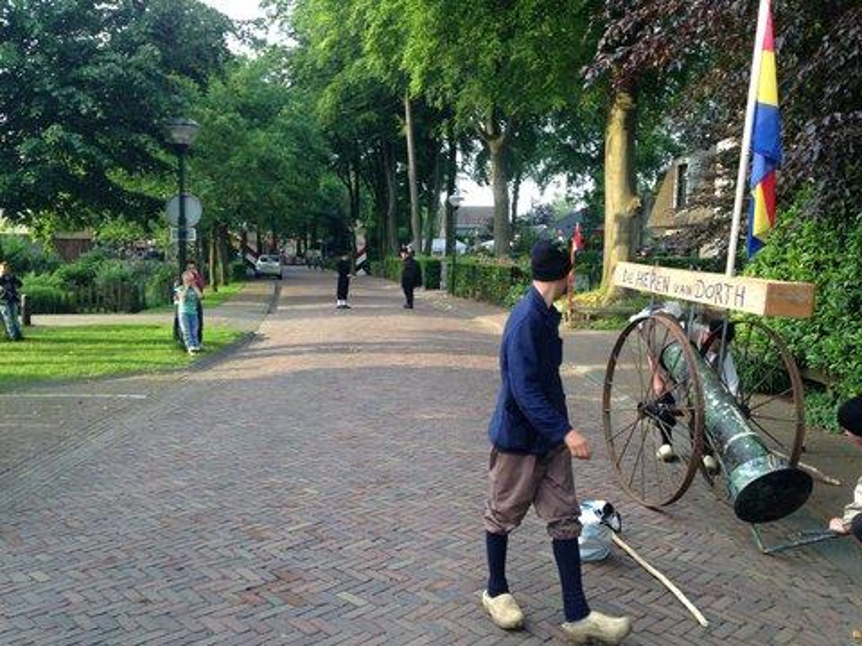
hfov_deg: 55.4
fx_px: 822
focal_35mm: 33
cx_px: 431
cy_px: 323
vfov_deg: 42.9
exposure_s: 1/120
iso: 80
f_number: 2.4
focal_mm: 4.12
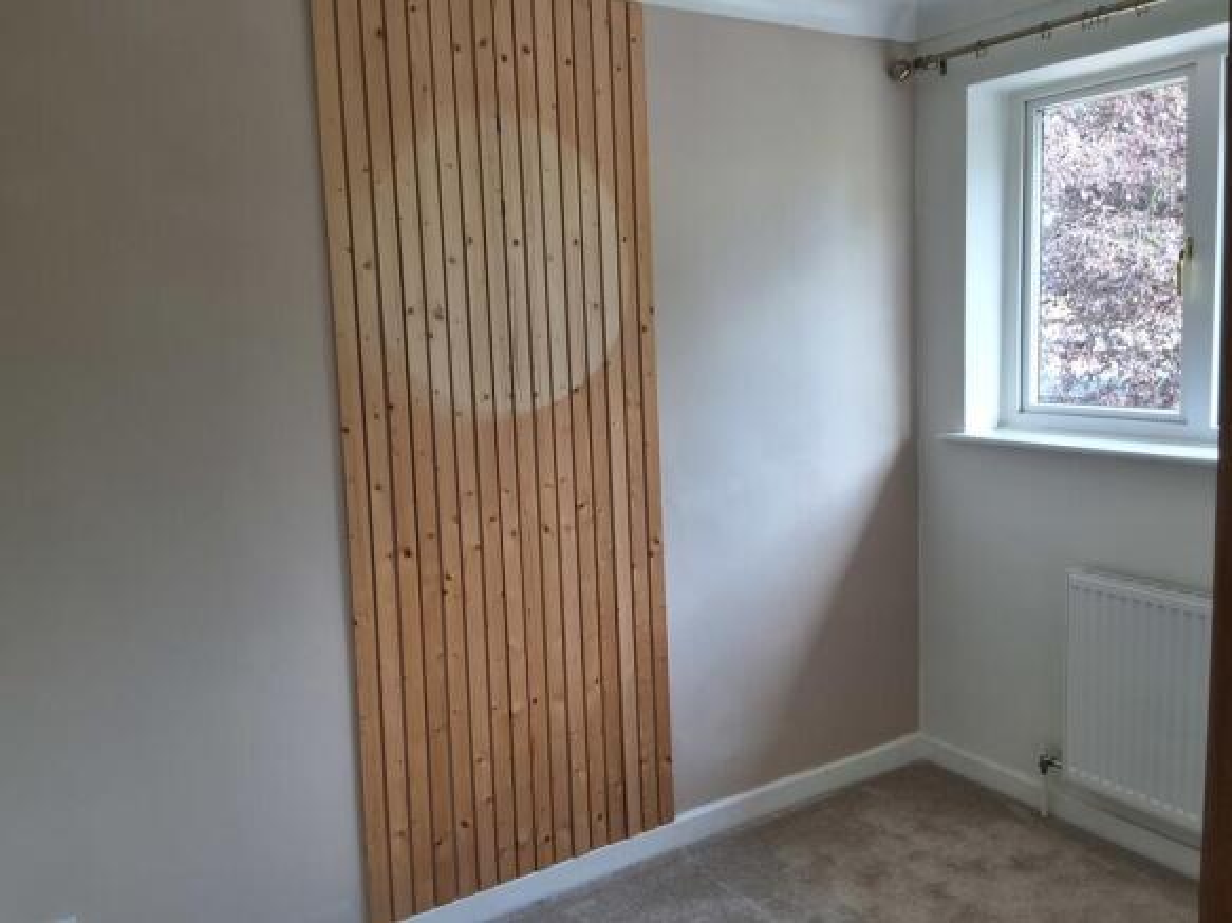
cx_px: 616
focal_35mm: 28
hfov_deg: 63.5
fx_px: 996
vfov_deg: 49.7
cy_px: 462
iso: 40
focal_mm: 2.91
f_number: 1.9
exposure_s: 1/50
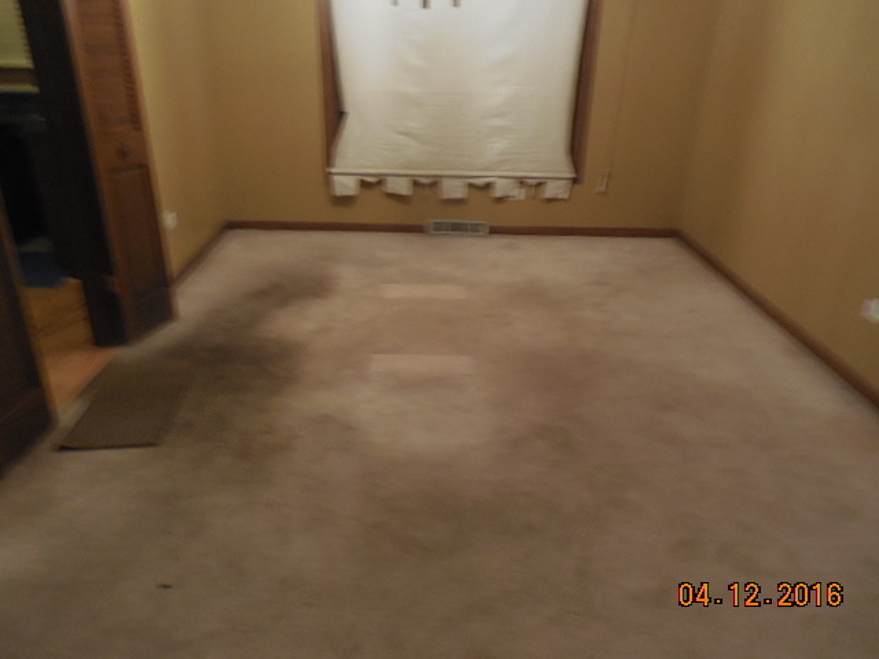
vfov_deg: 54.9
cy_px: 330
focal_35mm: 25
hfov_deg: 69.4
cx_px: 440
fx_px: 635
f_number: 3.3
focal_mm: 4.5
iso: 400
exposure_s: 1/20
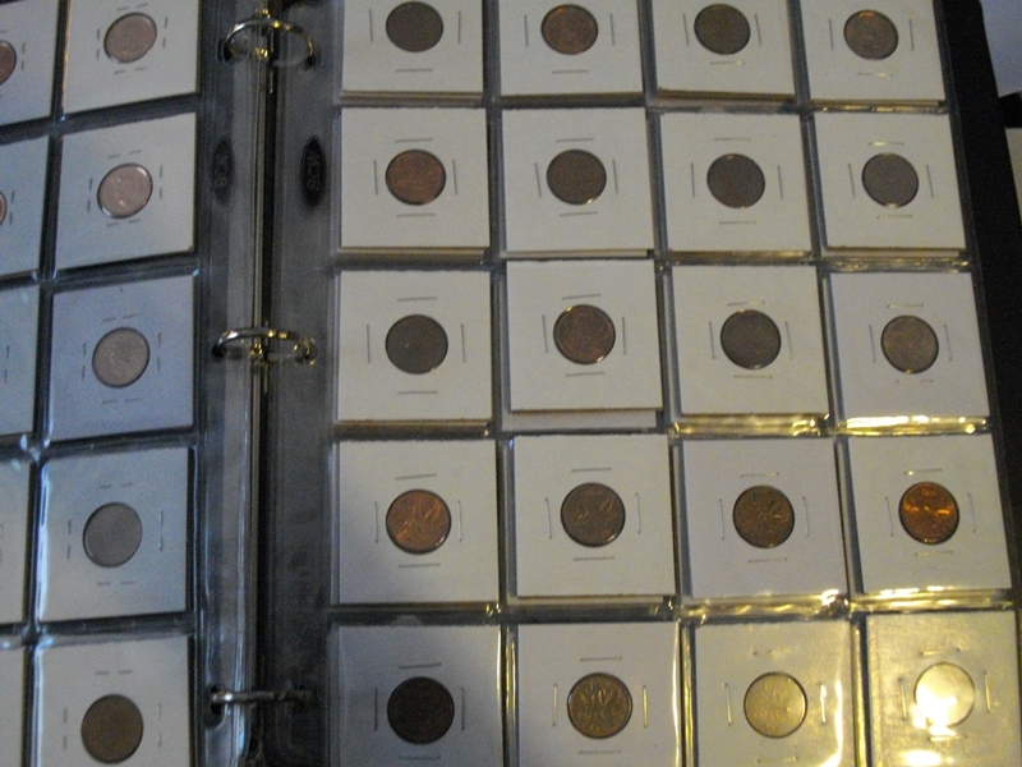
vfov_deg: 36.8
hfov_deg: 47.9
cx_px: 511
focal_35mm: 39
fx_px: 1151
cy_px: 384
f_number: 3.2
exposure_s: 1/30
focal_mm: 7.1
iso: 800
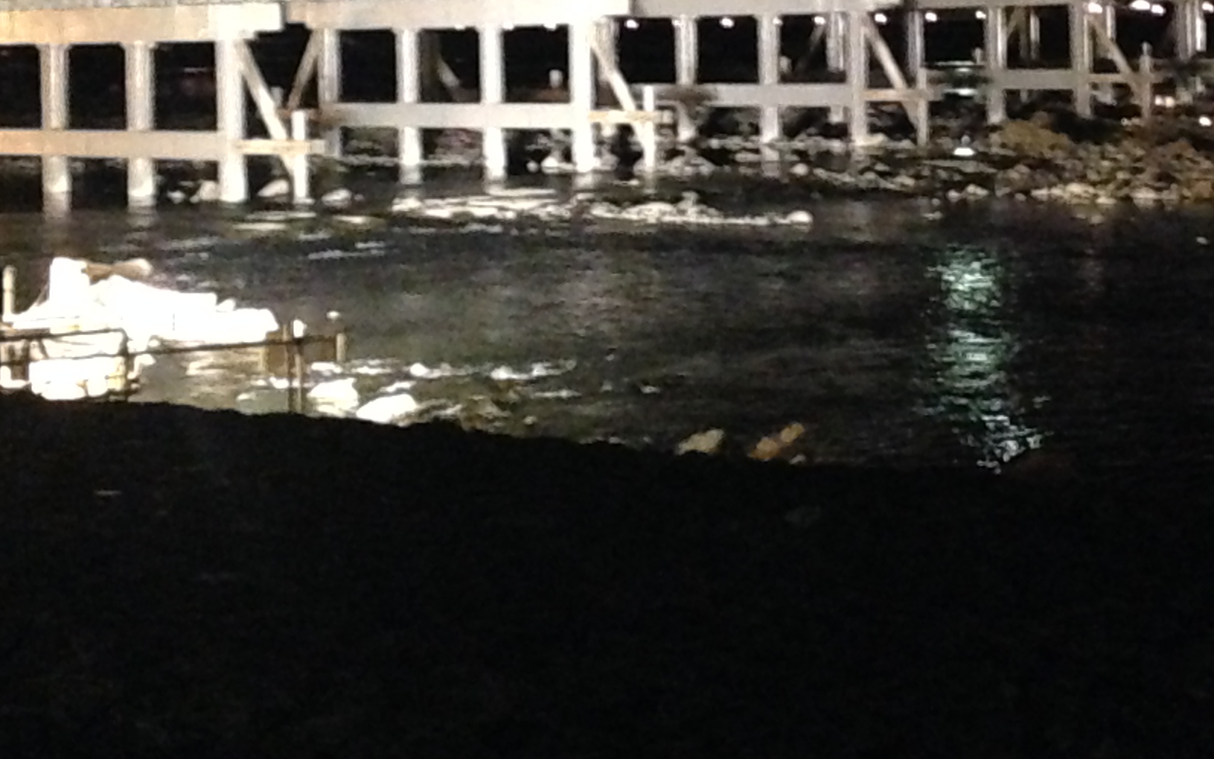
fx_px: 4631
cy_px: 54
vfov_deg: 9.3
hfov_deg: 14.9
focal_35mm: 140
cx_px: 677
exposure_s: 1/15
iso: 1600
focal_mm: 4.12
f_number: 2.4
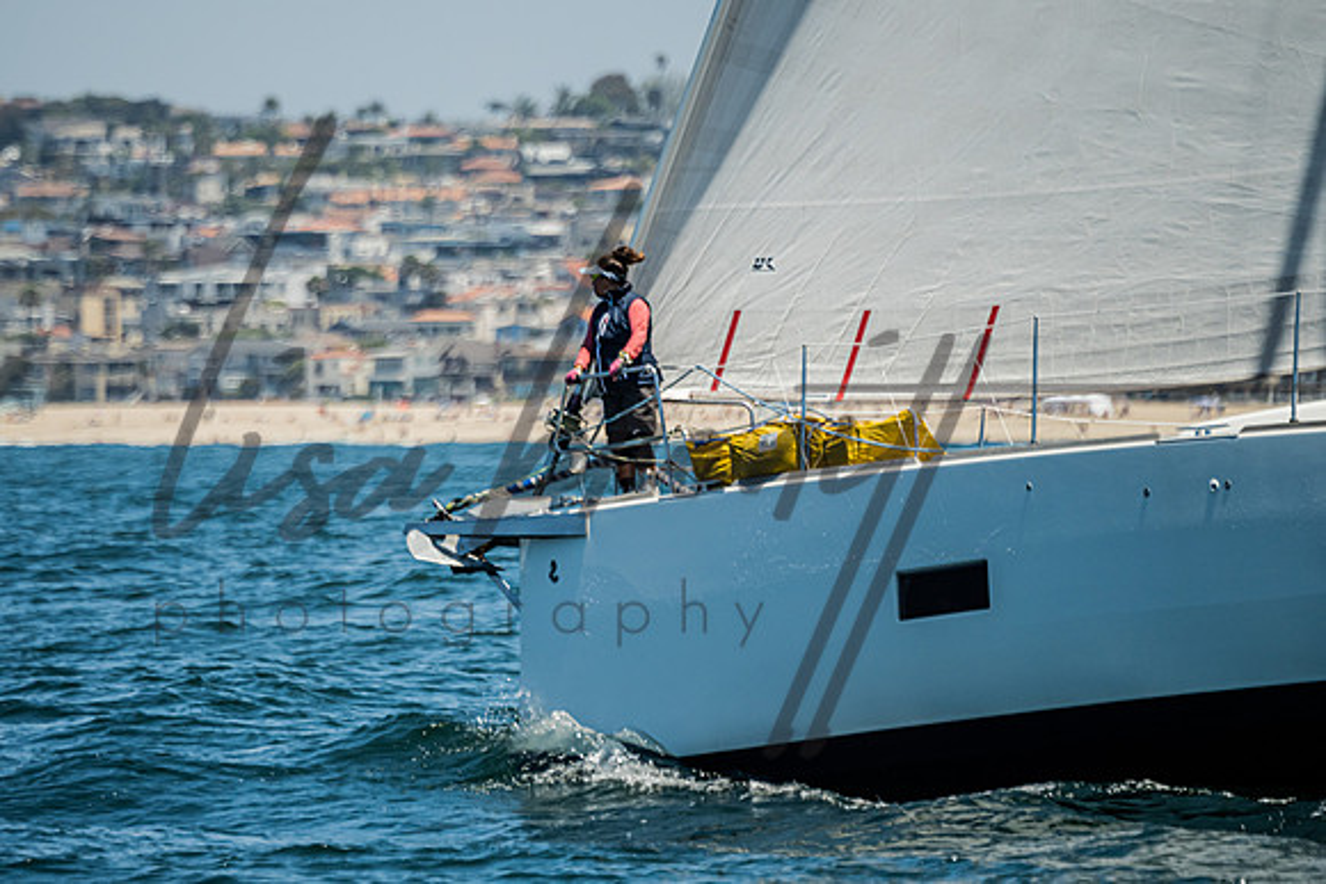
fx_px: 18802
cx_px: 559
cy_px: 431
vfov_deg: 2.7
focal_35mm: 510
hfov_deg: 4.0
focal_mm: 400
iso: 320
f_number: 5.6
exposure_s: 1/1250
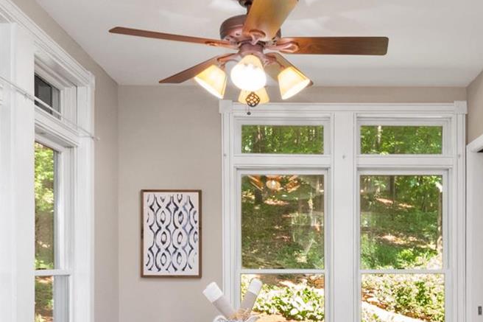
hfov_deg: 49.1
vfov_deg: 32.4
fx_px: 523
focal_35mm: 39
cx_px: 300
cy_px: 293
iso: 400
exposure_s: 1/3
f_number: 10
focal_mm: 8
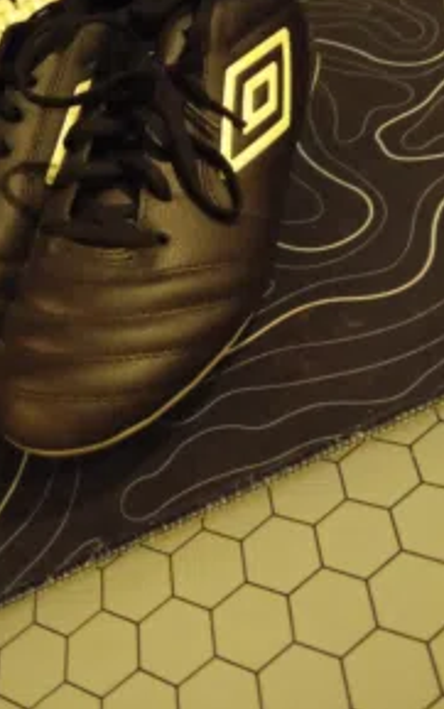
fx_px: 735
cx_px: 108
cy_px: 245
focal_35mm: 38
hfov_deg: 32.9
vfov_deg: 50.7
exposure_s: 1/16.7
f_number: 1.8
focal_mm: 3.98
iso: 1882
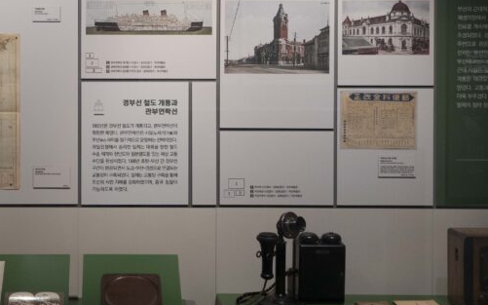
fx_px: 997
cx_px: 88
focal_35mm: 75
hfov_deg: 26.9
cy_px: 96
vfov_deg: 17.3
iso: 1600
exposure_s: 1/160
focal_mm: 36
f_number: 5
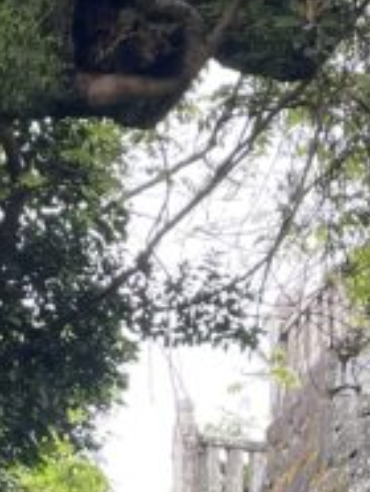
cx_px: 201
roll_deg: -0.2
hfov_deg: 10.4
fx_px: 2033
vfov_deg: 13.3
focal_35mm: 143
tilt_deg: +17.9
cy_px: 622
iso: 64
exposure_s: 1/121
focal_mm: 4.2
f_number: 1.6
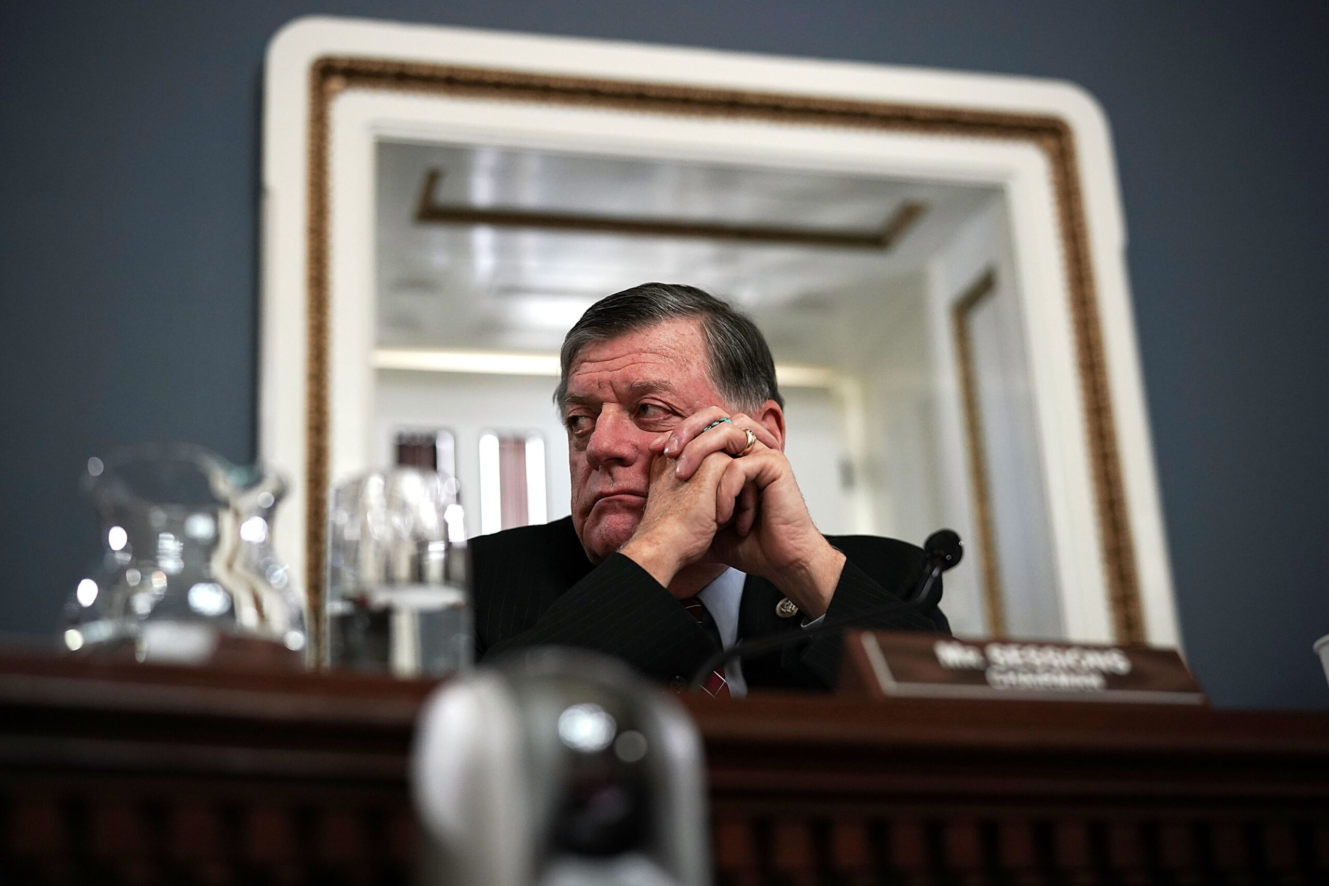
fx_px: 1846
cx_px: 664
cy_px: 443
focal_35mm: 50
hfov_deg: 39.6
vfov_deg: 27.0
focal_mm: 50
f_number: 1.8
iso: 1600
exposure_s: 1/500
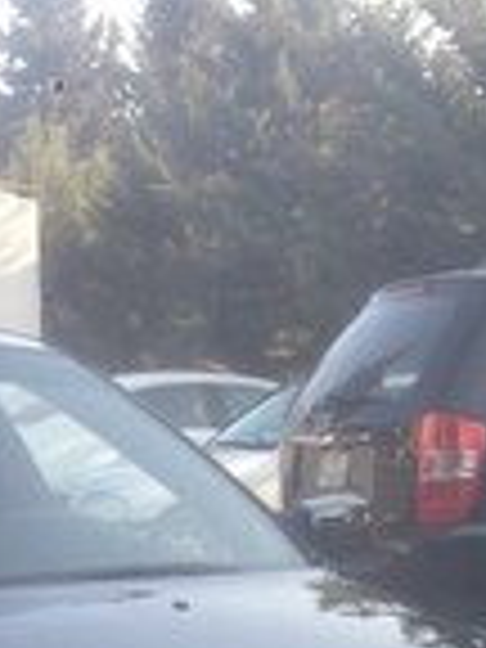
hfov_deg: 12.9
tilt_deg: -13.0
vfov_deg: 15.3
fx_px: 2134
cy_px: 1112
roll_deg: +0.0
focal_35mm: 114
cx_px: 72
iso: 50
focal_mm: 4.12
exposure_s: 1/184
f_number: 2.4
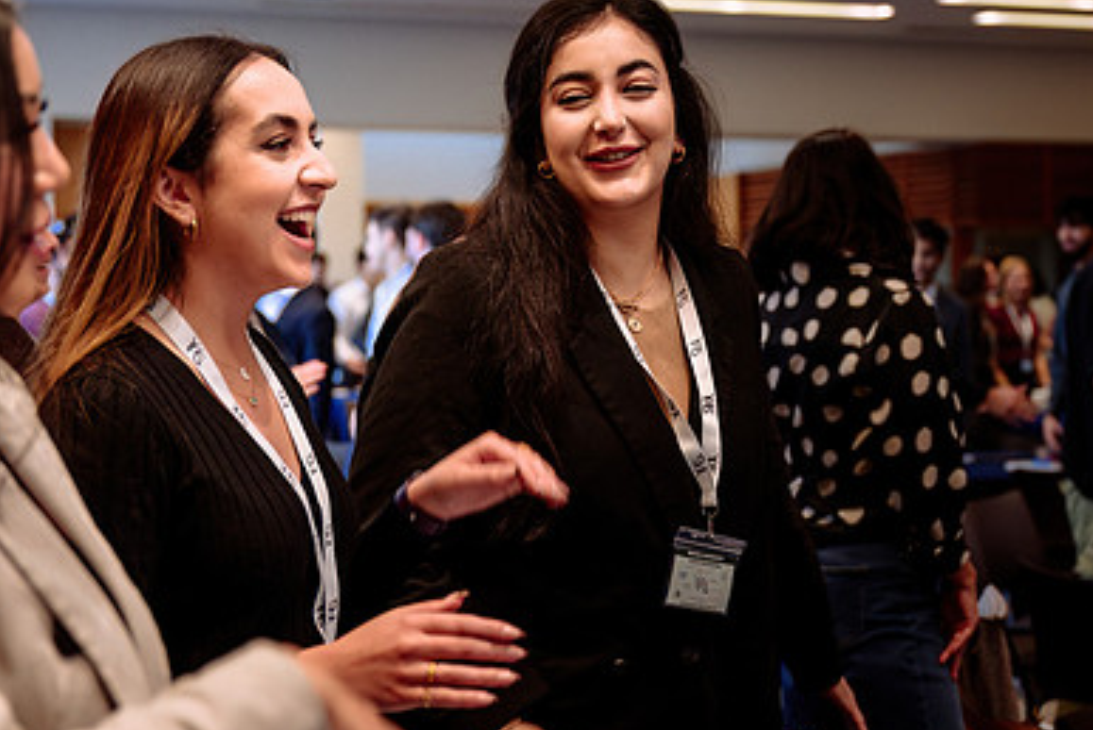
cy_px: 425
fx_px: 2218
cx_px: 566
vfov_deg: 18.7
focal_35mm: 73
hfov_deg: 27.7
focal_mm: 42
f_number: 2.8
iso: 500
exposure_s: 1/100
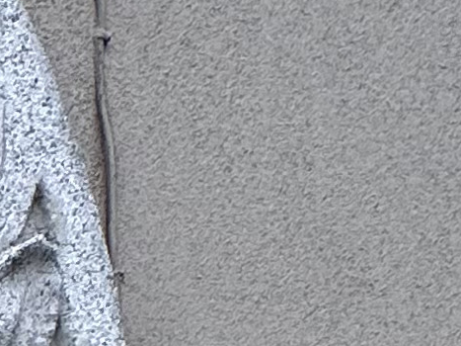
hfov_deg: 12.2
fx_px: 1611
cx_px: -714
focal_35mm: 121
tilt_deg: +0.3
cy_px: 1314
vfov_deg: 8.2
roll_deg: +0.4
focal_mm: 2.22
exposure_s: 1/100
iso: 64
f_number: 2.2
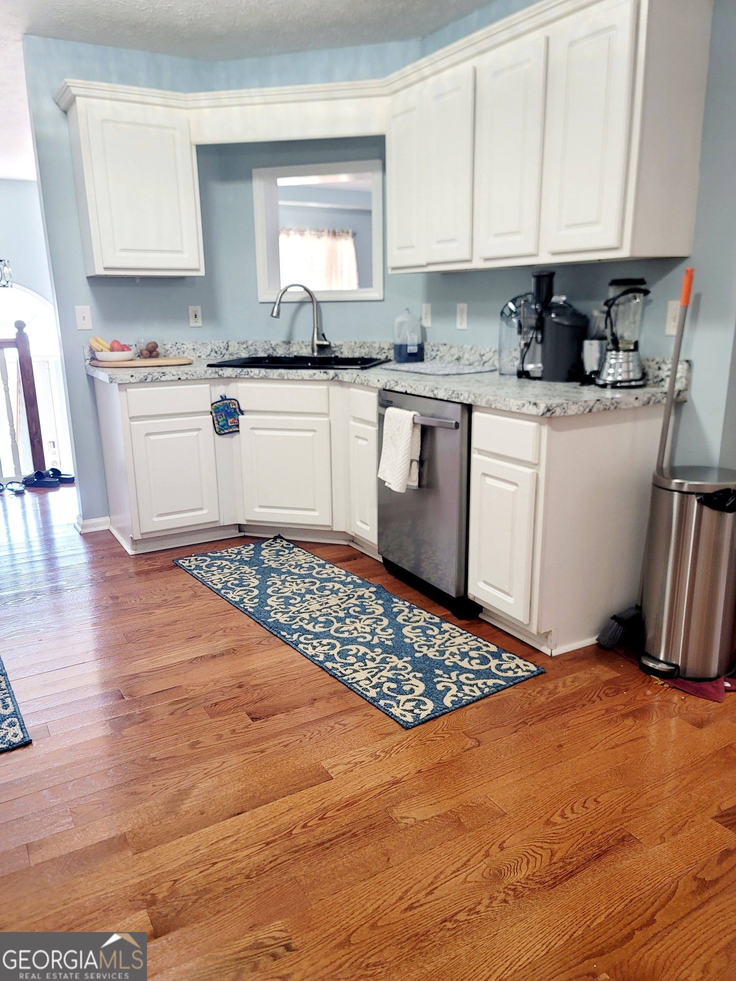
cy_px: 490
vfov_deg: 69.4
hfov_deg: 54.9
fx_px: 709
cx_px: 368
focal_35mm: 25
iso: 160
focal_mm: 7
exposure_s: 1/60.2
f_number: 1.8
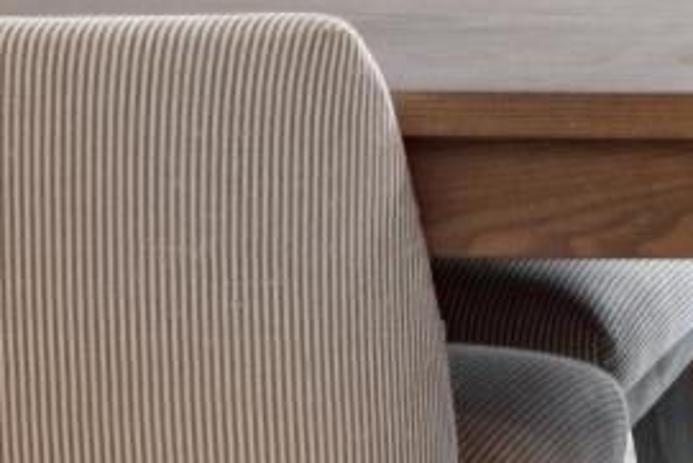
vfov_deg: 6.2
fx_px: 4044
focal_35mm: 210
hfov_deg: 8.8
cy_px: -714
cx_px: 1690
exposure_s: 1/40
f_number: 16
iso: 640
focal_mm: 38
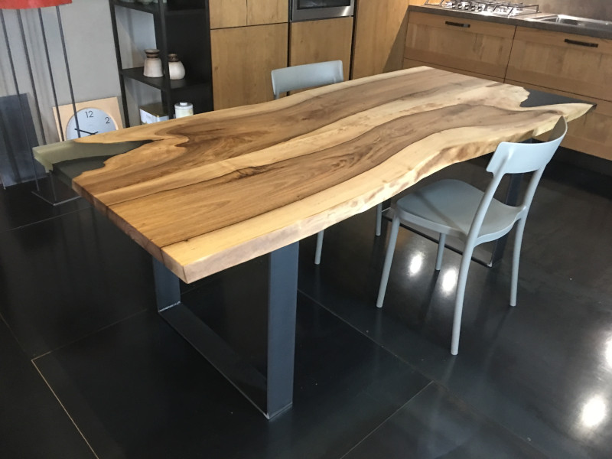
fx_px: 513
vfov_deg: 48.2
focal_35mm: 29
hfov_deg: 61.7
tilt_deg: -27.5
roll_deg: -1.3
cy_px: 230
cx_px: 306
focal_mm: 4.15
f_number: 2.2
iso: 160
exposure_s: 1/8
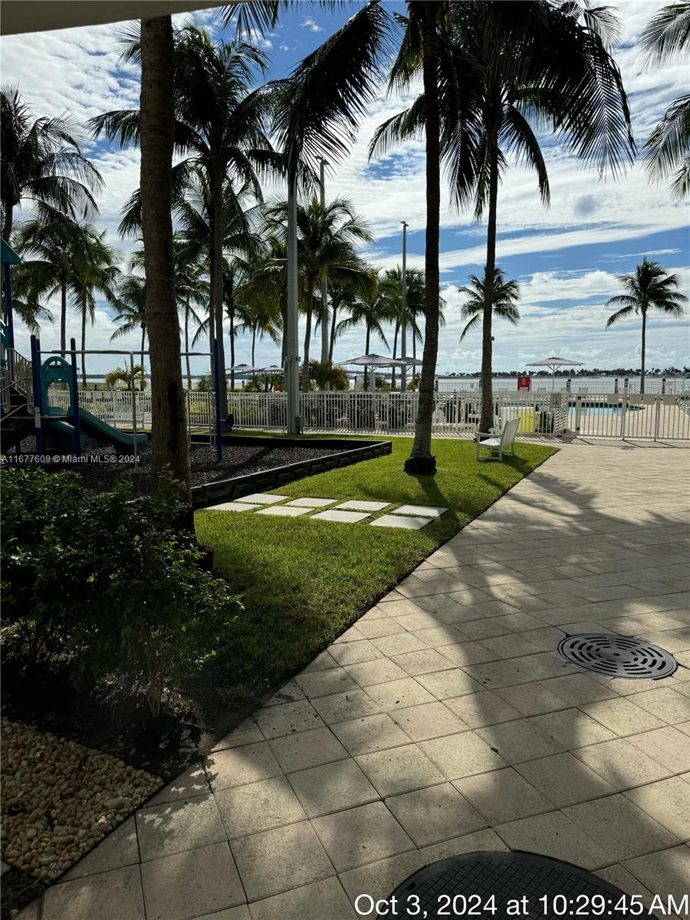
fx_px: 638
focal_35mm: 24
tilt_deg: -7.8
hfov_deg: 56.8
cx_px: 345
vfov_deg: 71.6
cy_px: 460
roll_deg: +0.3
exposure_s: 1/9009
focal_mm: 6.76
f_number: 1.78
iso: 80
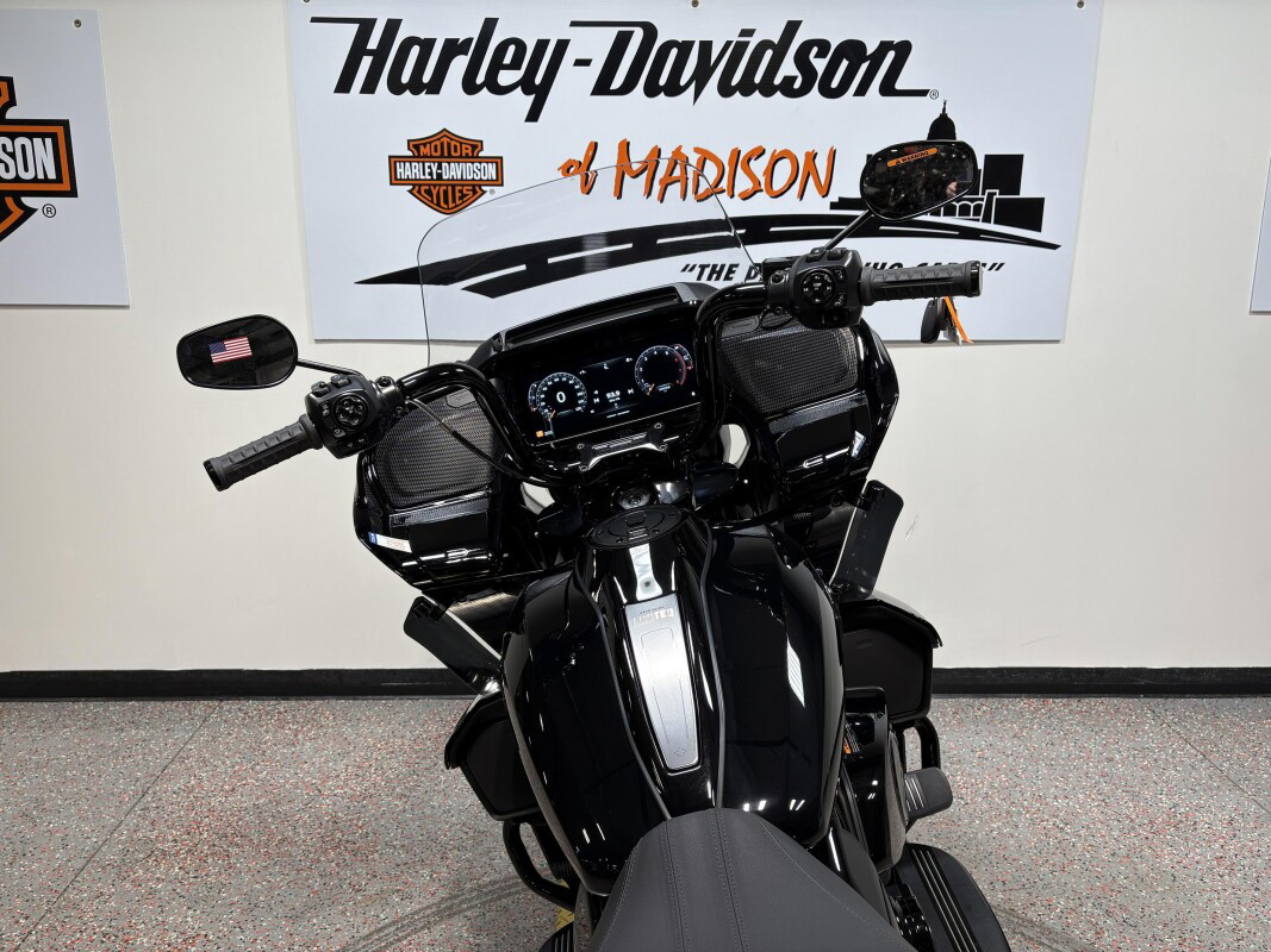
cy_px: 476
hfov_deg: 67.3
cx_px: 636
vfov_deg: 53.1
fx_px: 955
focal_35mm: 26
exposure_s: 1/120
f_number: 1.6
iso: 40
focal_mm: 5.96
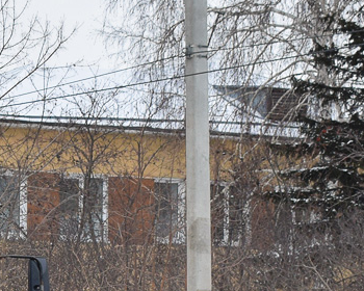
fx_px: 1612
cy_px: 345
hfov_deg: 12.5
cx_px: -114
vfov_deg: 10.2
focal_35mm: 150
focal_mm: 31
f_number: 6.3
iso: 400
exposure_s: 1/800
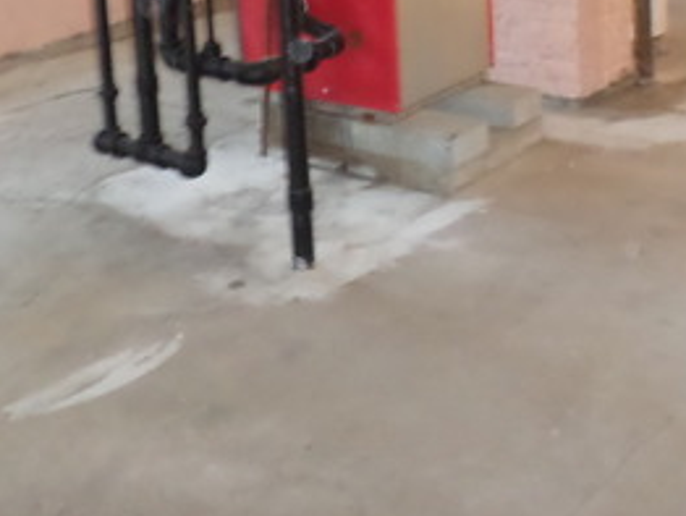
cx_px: 458
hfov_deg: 31.4
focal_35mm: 61
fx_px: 1210
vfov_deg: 22.6
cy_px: -63
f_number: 2.5
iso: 480
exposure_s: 1/30
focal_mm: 4.5
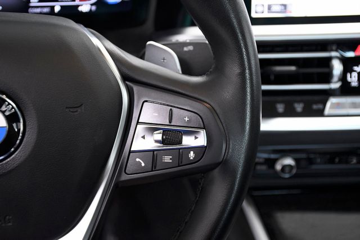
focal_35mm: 63
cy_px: 120
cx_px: 180
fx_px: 630
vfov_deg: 21.6
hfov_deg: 31.9
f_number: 5
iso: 2500
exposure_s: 1/100
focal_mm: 42
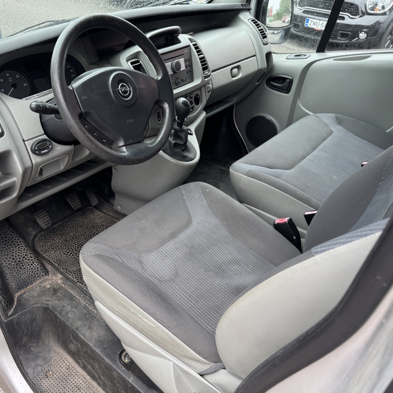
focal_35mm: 29
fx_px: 372
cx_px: 139
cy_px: 196
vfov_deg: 55.6
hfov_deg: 54.7
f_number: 1.78
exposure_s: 1/121
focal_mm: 6.76
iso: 80
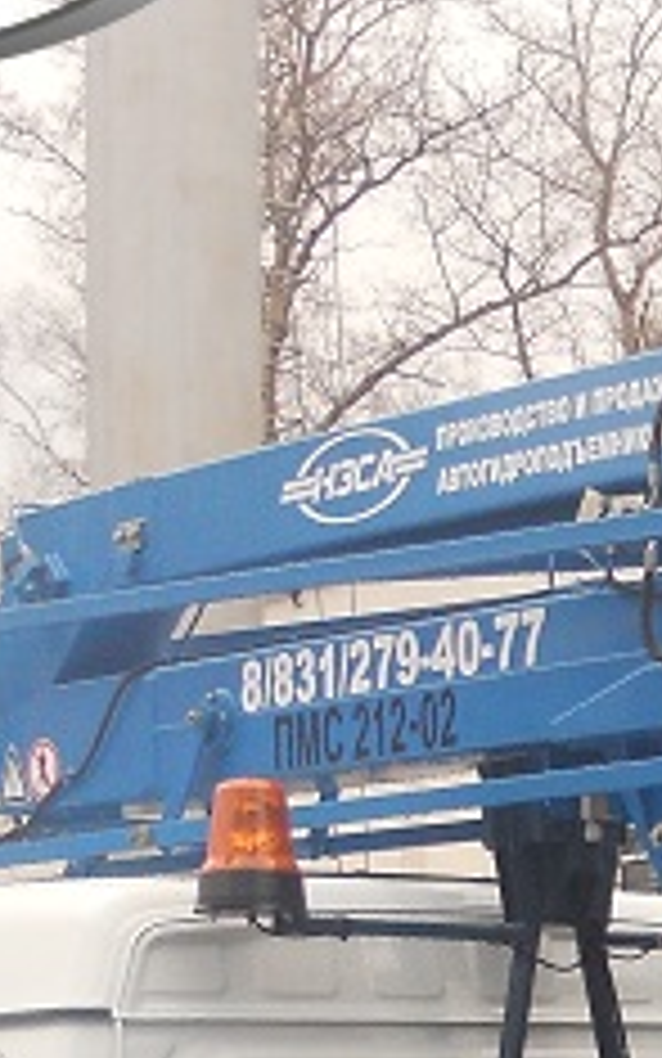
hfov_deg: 10.0
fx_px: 3520
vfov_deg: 16.6
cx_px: 1310
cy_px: 1144
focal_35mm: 122
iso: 100
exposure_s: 1/250
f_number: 3.2
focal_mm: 4.9
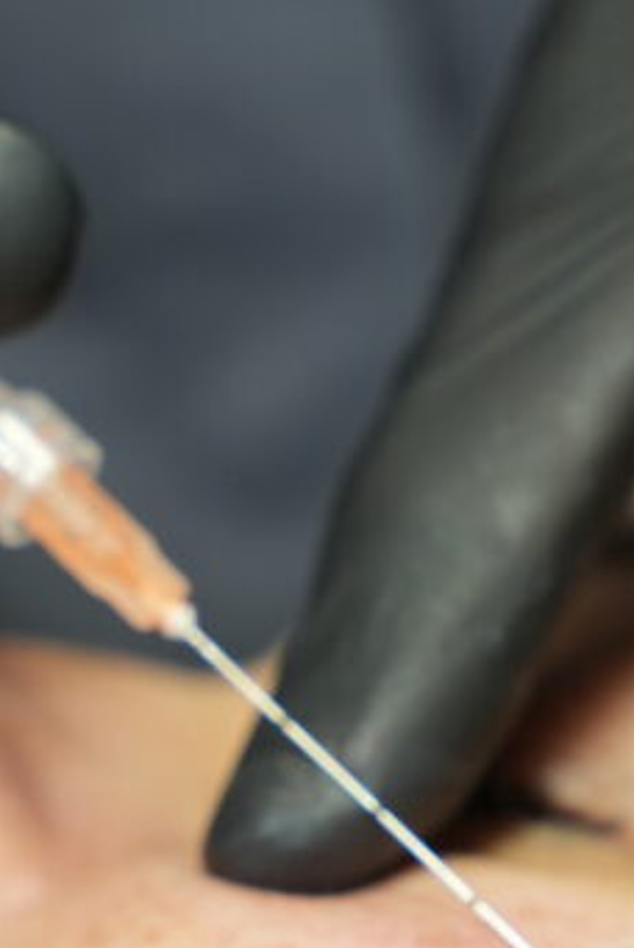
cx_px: 368
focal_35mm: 210
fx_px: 5536
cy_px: 731
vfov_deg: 9.8
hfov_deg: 6.6
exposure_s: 1/80
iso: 800
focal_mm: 70
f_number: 4
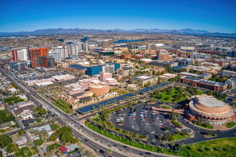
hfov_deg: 65.5
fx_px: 183
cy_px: 78
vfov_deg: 46.4
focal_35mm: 28
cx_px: 118
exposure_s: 1/160
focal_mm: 10.26
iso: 100
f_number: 11
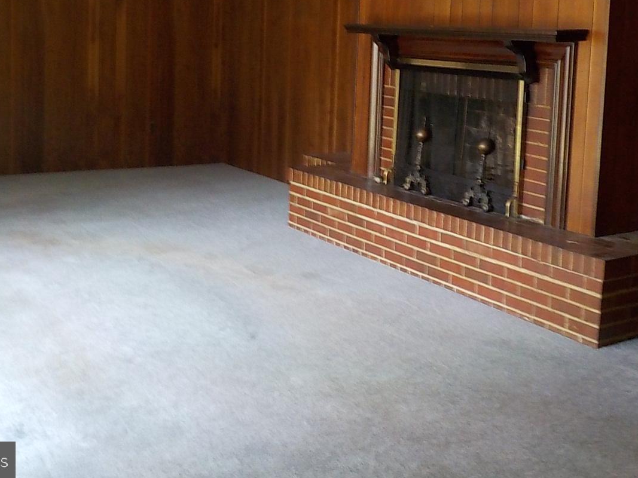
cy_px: 121
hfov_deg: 41.9
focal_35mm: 45
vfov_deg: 31.6
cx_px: 377
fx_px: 829
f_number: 3.3
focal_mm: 4.1
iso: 250
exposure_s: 1/30
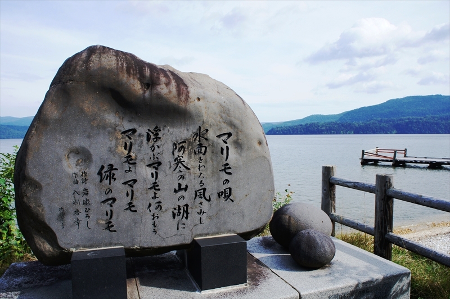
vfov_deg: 47.9
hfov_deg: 67.4
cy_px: 150
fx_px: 337
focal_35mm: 27
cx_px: 225
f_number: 13
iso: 200
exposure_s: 1/125
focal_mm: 18
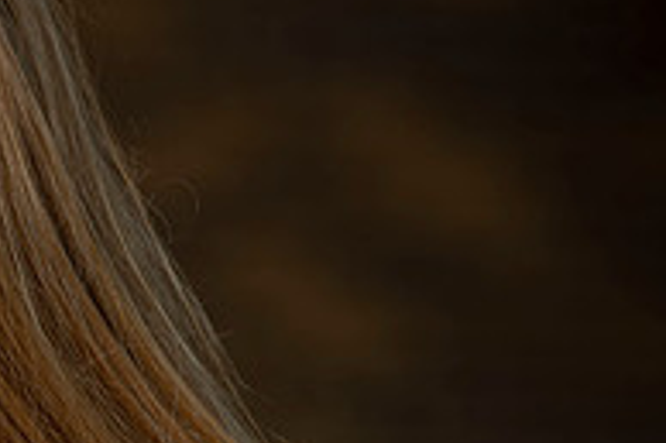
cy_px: 388
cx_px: -172
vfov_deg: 2.4
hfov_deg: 3.5
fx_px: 10776
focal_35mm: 583
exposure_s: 1/250
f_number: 6.3
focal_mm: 195
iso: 80
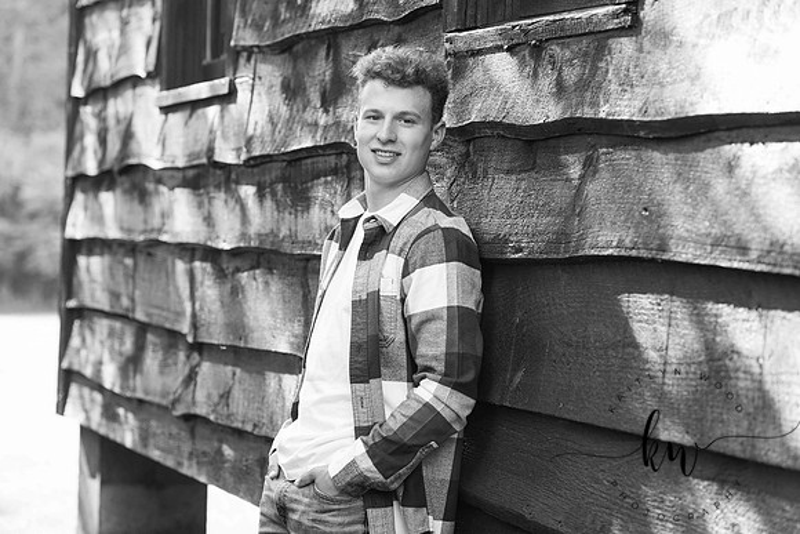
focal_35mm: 105
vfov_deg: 13.0
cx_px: 400
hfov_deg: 19.5
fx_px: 2334
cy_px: 267
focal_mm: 105
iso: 400
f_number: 4
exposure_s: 1/200
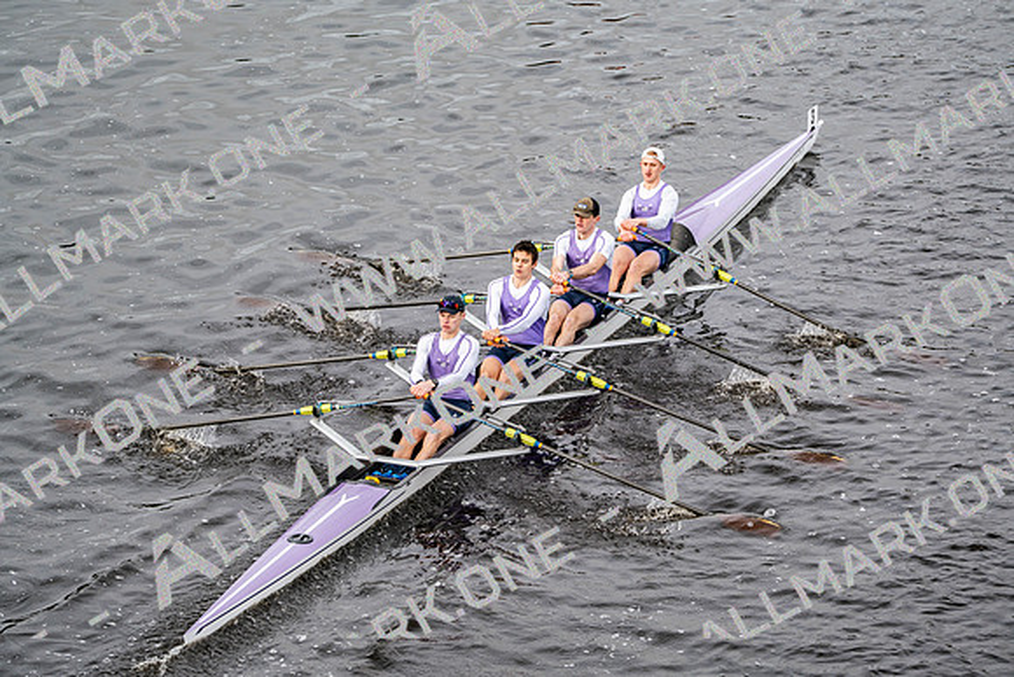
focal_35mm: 200
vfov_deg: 6.9
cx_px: 507
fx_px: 5634
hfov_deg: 10.3
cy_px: 338
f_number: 2.8
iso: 320
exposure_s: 1/2000
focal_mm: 200
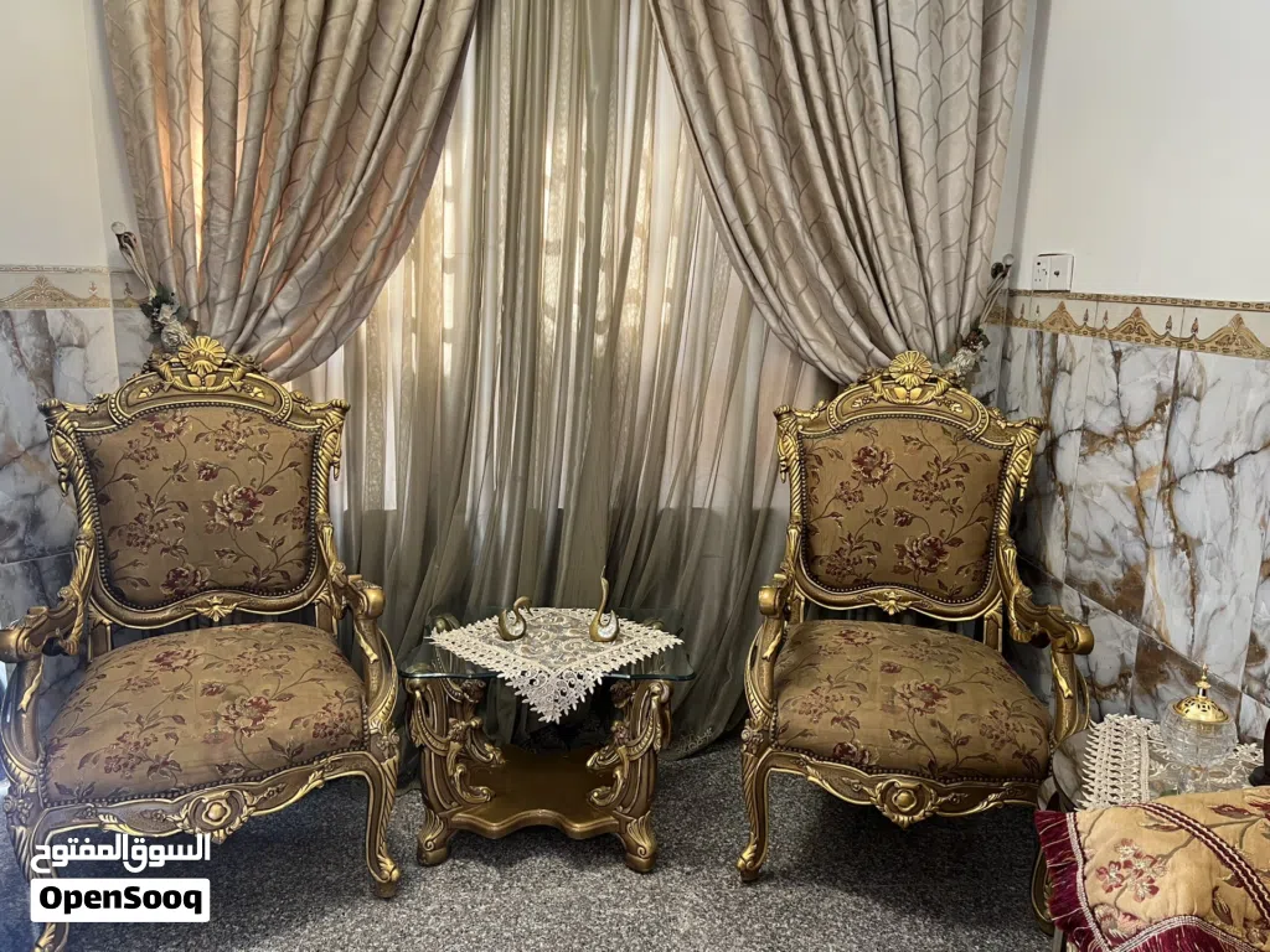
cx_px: 635
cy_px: 476
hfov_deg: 67.3
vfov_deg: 53.1
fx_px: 954
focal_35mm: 26
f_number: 1.5
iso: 80
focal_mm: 5.7
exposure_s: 1/50
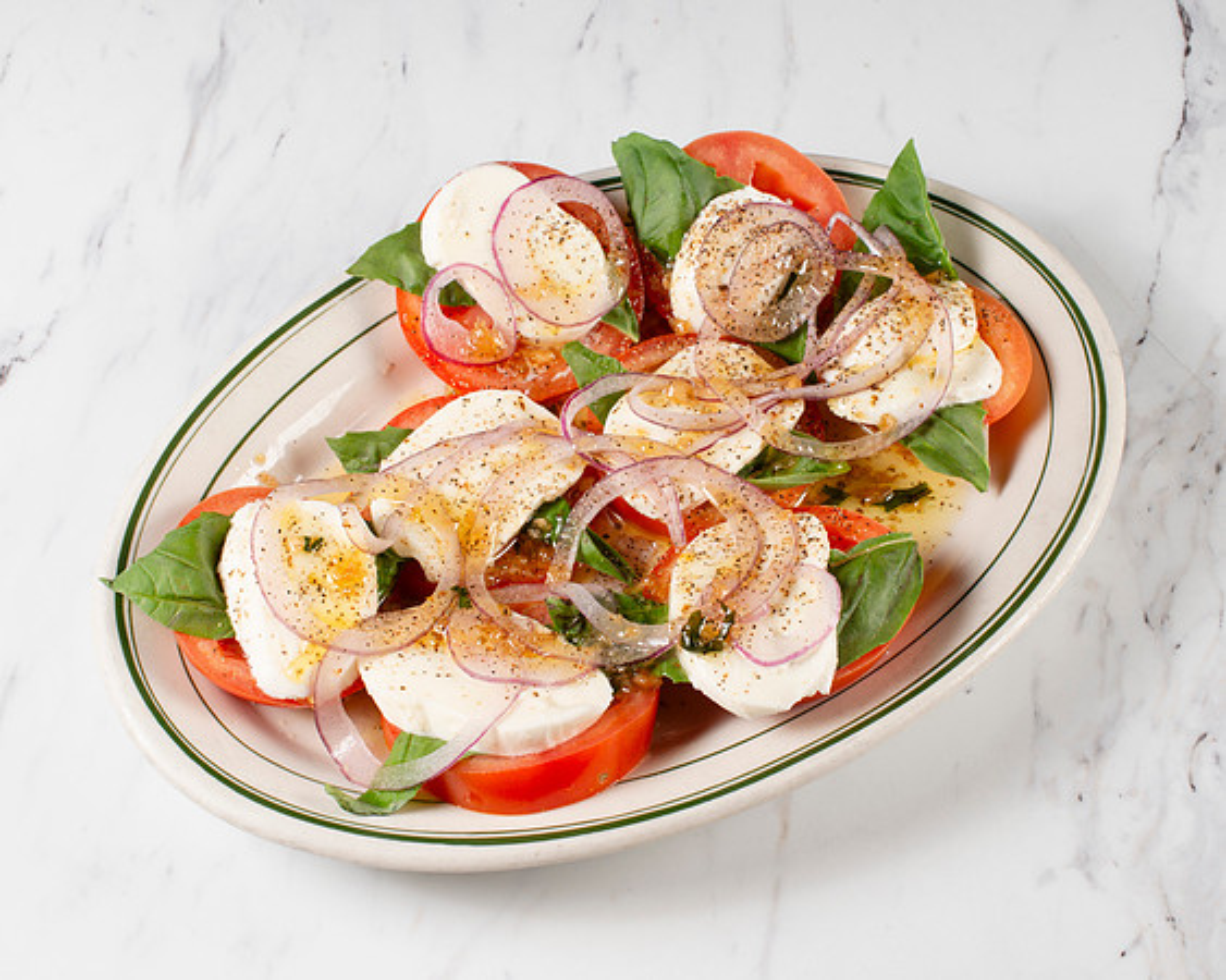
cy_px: 499
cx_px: 620
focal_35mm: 57
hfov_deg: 32.8
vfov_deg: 26.5
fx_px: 2080
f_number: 13
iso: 200
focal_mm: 50
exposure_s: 1/200
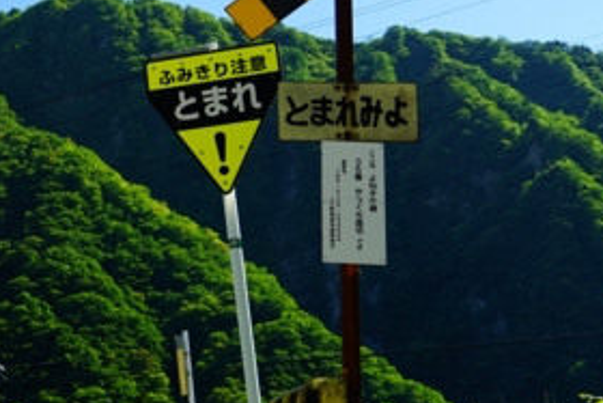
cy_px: 127
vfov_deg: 17.0
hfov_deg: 23.9
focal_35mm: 80
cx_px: -37
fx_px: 1341
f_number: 7.1
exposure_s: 1/100
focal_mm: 28
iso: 100
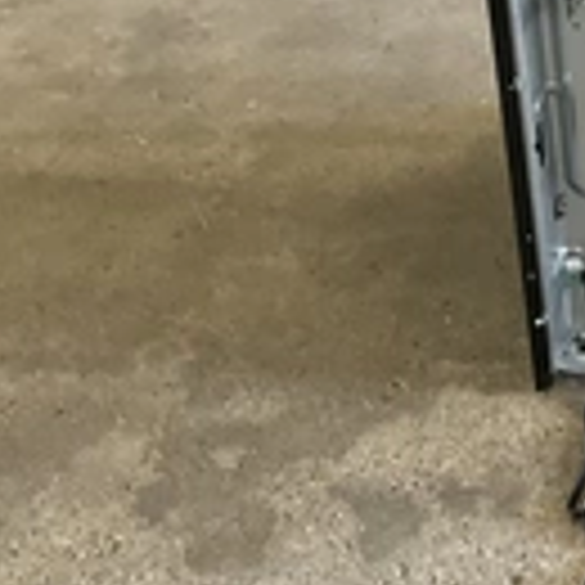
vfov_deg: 20.7
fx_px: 1510
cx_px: 855
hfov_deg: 19.4
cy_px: -81
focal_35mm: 79
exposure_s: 1/60
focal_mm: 3
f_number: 1.8
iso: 100
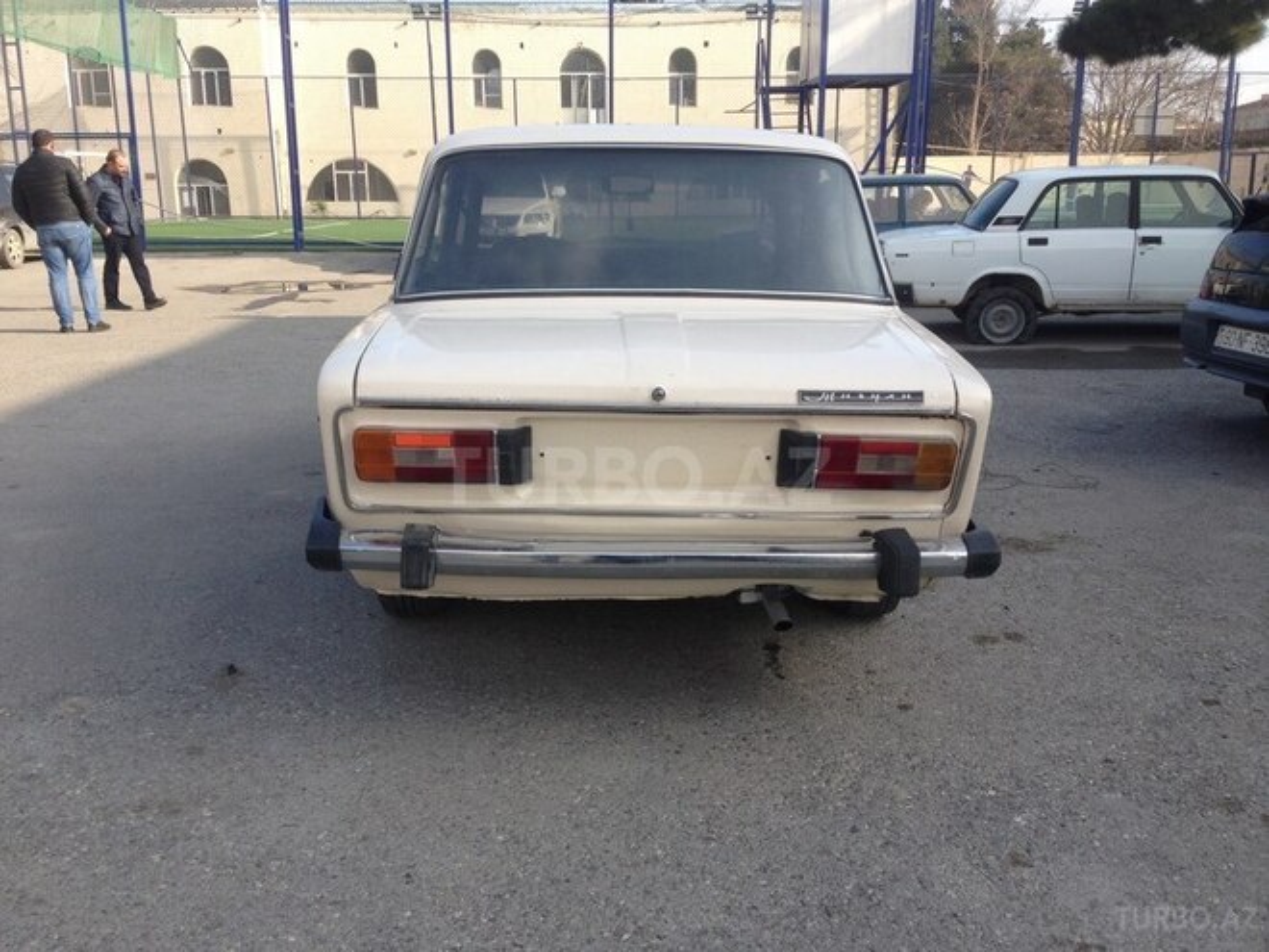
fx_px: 1210
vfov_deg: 42.9
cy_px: 476
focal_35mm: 33
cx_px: 634
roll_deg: +0.3
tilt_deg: -12.4
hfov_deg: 55.4
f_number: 2.4
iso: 50
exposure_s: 1/630
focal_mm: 4.12
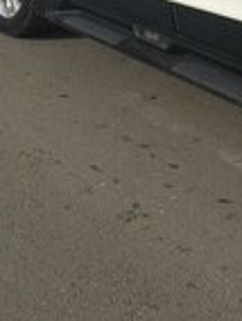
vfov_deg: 17.0
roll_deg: +0.6
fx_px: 939
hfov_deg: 14.2
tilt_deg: -2.8
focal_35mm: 101
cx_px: 294
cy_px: -199
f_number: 2.2
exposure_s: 1/4274
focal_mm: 4.15
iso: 25
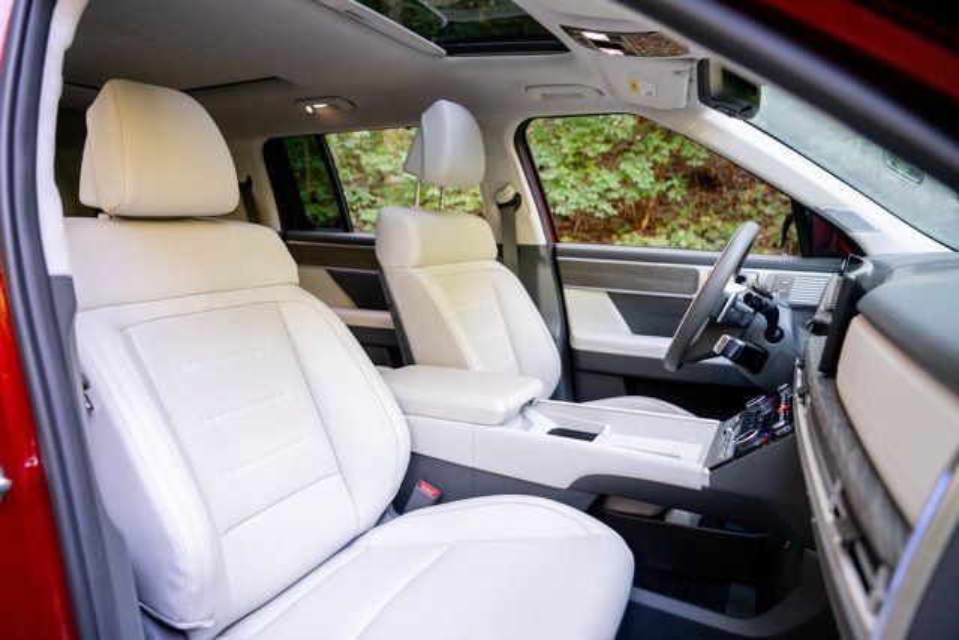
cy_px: 320
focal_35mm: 24
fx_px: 639
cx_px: 480
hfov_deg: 73.7
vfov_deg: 53.2
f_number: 2.8
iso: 800
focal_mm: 24
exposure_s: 1/200
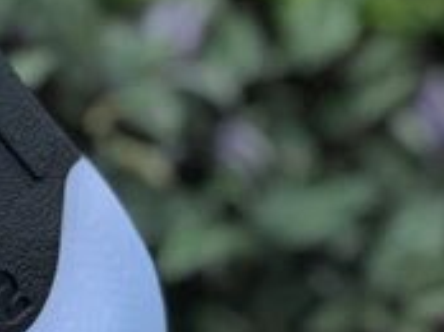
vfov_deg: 6.1
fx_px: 3113
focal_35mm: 243
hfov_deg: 7.8
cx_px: -447
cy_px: 40
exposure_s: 1/50
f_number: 2.8
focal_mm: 6.6
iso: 20
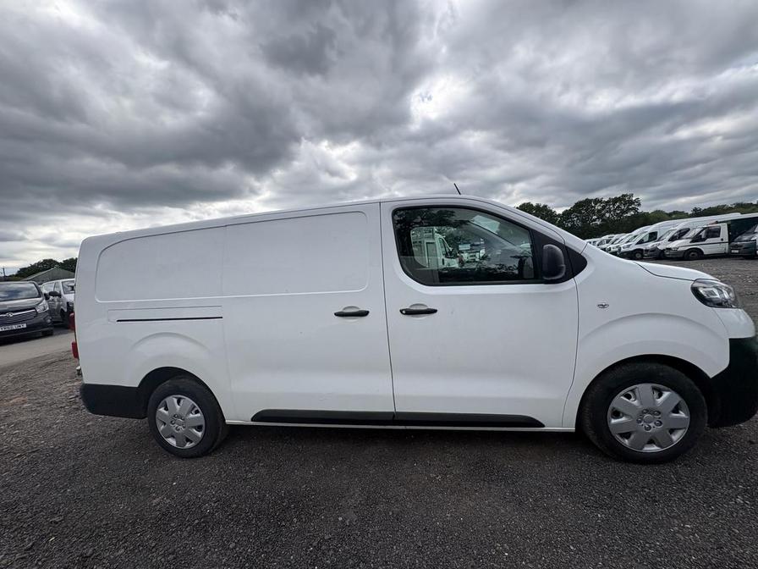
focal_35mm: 14
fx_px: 307
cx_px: 379
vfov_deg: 85.7
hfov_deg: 102.1
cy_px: 284
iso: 50
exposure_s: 1/1346
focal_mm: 2.22
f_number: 2.2
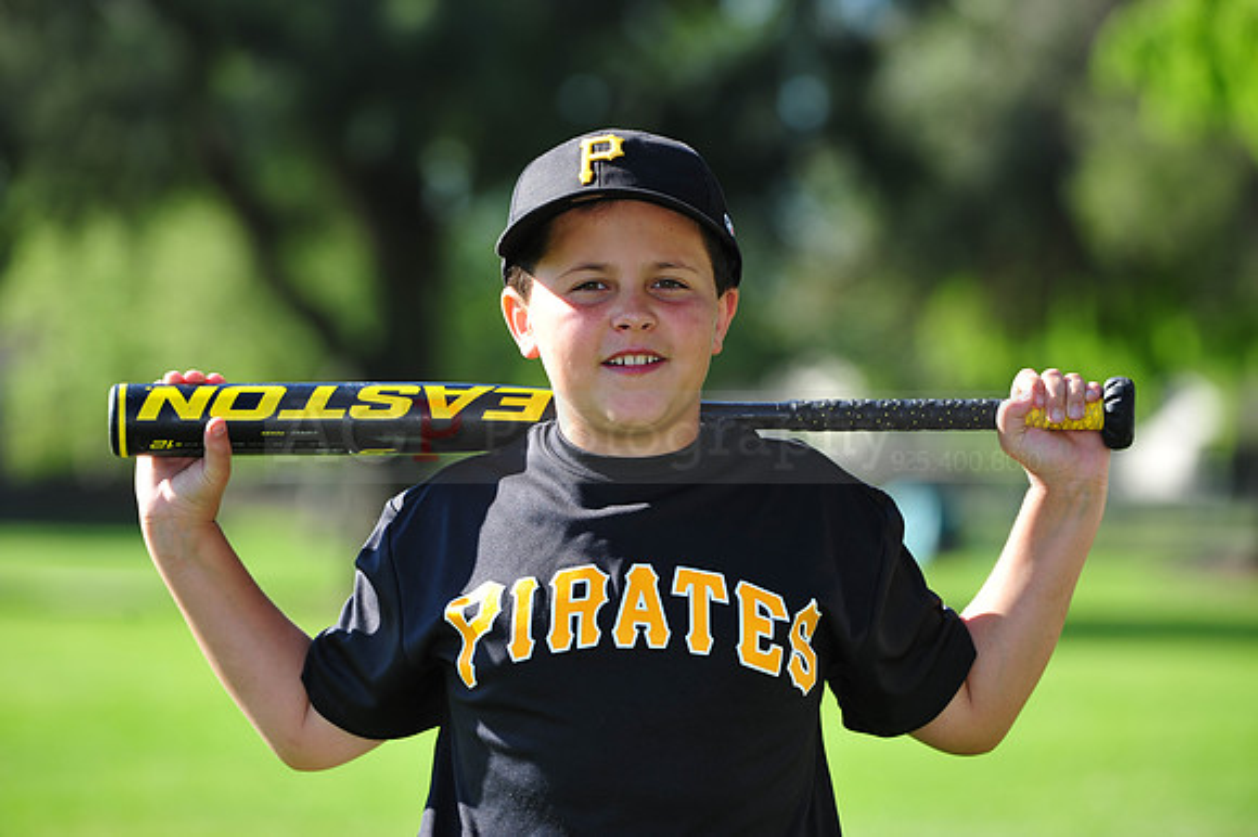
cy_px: 418
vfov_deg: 7.8
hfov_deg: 11.8
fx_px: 6112
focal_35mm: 175
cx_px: 629
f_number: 5
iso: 200
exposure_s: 1/500
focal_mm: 175
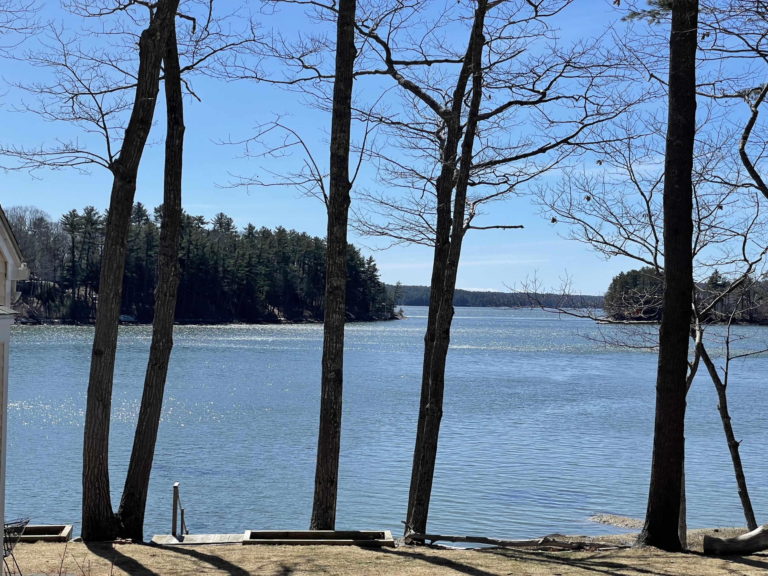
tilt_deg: +0.1
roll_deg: -1.1
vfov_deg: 28.0
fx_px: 1154
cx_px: 384
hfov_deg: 36.8
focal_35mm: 52
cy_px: 288
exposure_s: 1/2817
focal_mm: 6
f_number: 2
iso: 25
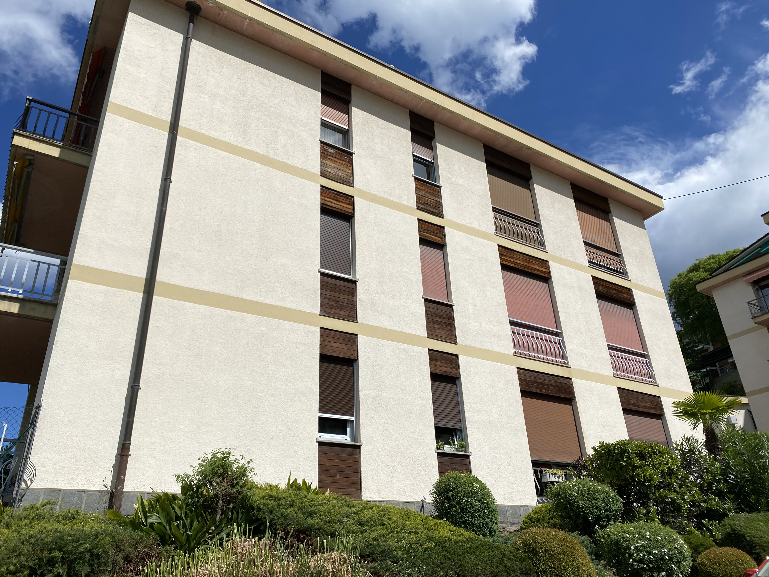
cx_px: 384
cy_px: 288
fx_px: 578
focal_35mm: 26
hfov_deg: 67.3
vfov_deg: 53.1
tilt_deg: +27.6
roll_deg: +2.8
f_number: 1.8
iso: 32
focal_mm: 4.25
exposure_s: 1/7692
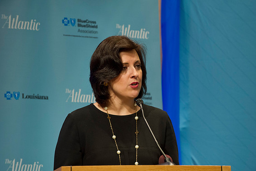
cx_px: 132
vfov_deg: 6.6
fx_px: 1471
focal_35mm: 207
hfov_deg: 9.9
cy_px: 83
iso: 2500
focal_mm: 200
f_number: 4
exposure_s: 1/125
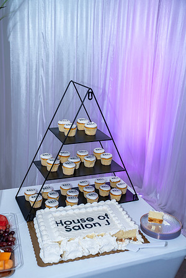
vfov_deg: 45.4
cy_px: 139
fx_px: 333
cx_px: 93
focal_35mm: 43
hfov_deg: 31.2
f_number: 3.5
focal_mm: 43
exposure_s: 1/125
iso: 400
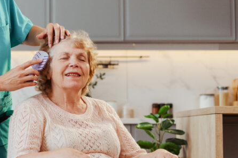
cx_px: -5
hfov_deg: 18.4
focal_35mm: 108
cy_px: 80
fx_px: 714
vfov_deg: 12.7
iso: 320
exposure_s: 1/200
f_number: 2.5
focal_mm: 50
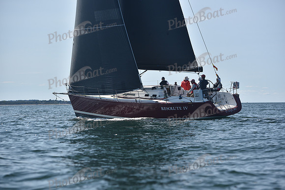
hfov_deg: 18.6
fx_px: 871
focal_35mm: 110
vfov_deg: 12.5
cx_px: 142
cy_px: 95
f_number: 4
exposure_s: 1/1600
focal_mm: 110
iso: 250
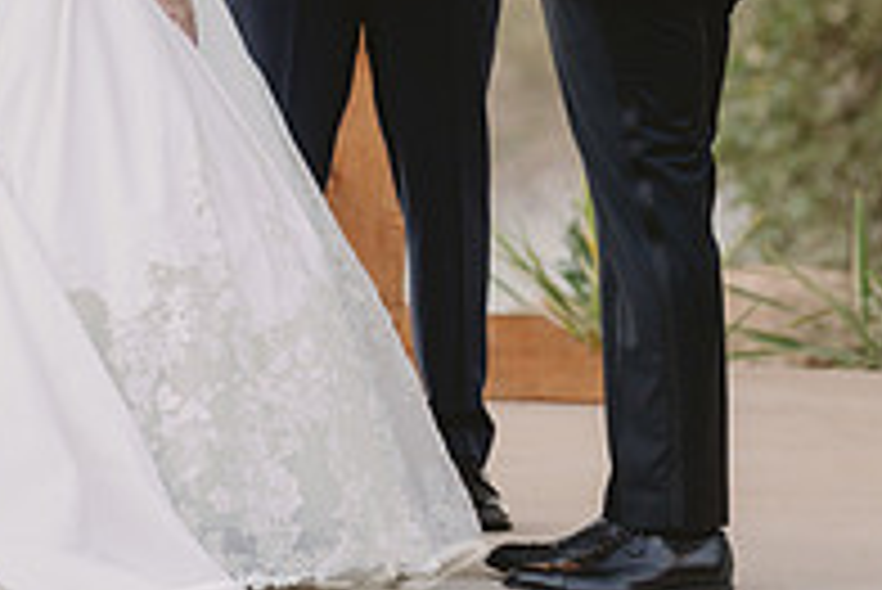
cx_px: 353
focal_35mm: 459
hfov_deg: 4.5
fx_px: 11253
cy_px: -158
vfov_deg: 3.0
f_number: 2.8
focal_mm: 200
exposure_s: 1/400
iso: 800
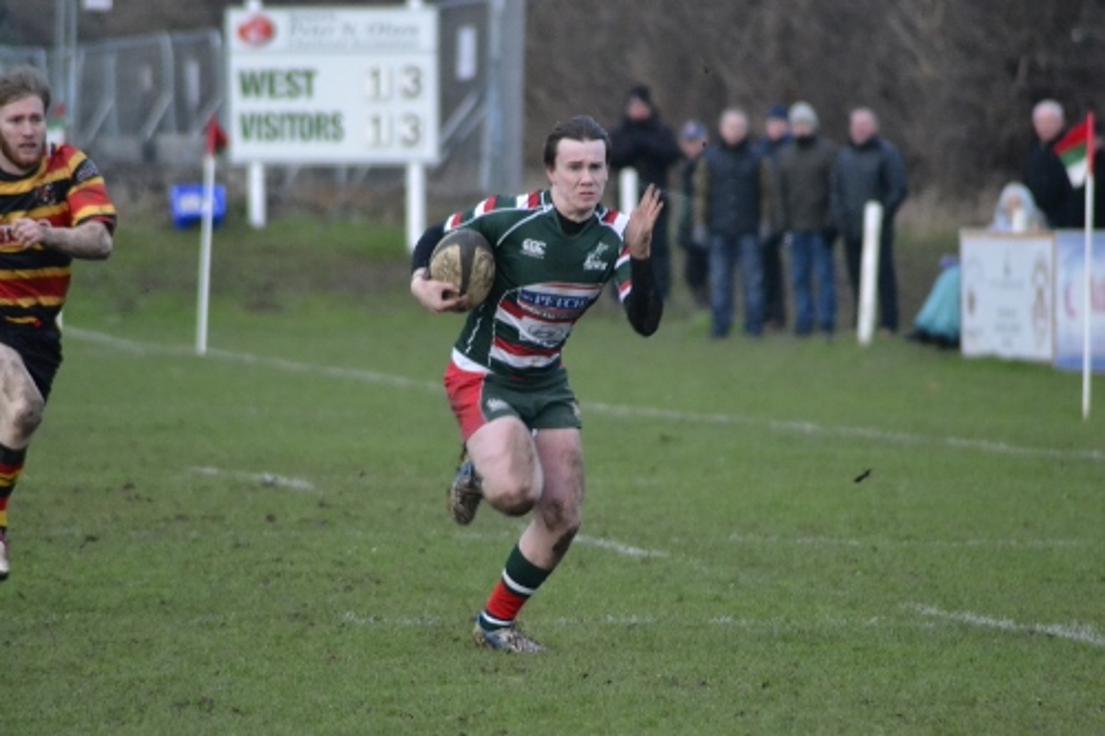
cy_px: 368
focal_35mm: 450
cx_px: 552
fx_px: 13807
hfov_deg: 4.6
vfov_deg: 3.1
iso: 3200
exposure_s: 1/400
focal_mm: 300
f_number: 5.6
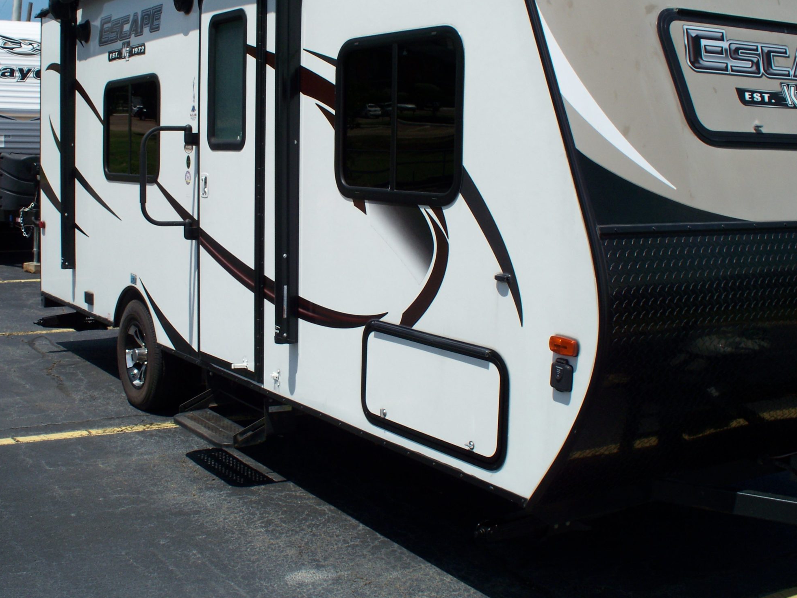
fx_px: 1082
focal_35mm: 47
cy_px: 220
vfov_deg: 30.7
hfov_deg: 40.2
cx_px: 308
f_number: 5
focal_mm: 7.54
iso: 64
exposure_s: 1/640
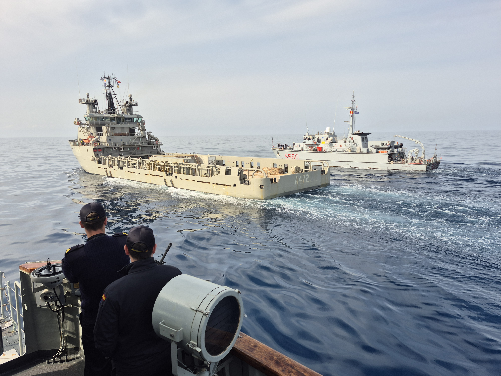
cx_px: 250
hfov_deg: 73.9
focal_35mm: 23
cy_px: 188
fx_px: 333
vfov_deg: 58.9
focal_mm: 5.4
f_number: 1.8
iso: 25
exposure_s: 1/984
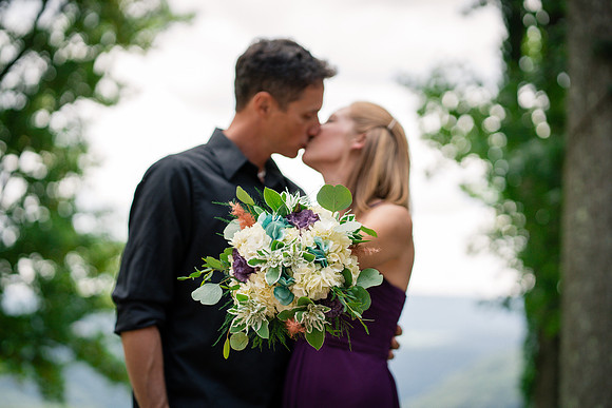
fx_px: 1445
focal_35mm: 85
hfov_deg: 23.9
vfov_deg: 16.1
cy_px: 204
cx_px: 306
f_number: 2.8
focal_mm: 85
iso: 800
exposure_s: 1/2500
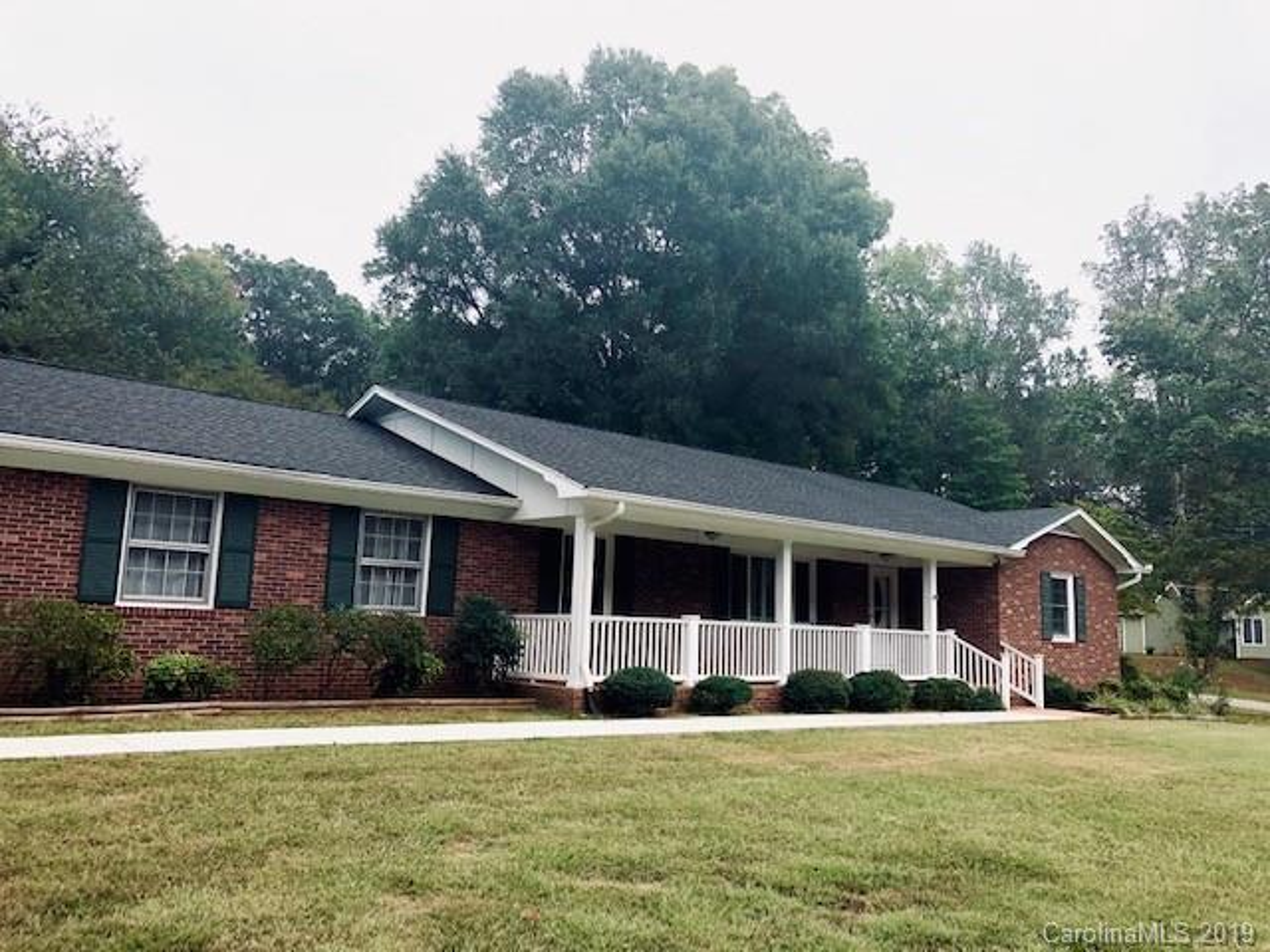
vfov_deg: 49.7
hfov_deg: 63.4
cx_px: 635
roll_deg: -2.8
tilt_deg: +9.6
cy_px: 476
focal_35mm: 28
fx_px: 1027
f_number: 1.8
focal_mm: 3.99
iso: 20
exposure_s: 1/666
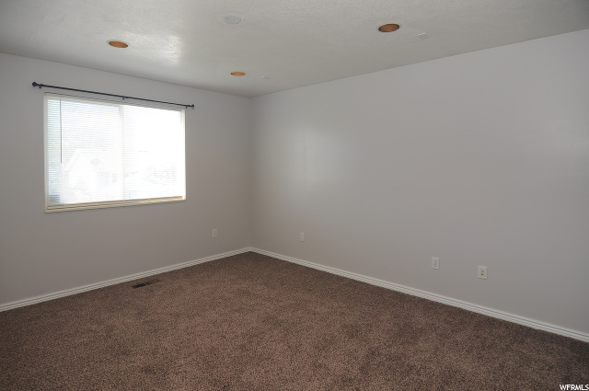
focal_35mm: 18
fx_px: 294
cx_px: 294
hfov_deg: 90.1
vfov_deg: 67.2
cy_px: 196
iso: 200
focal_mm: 12
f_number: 4.5
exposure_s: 1/80
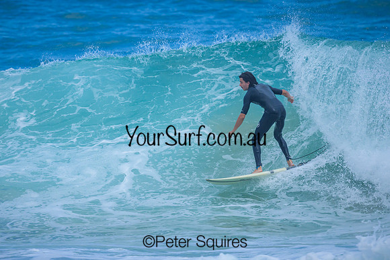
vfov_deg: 1.3
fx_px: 11909
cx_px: 193
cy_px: 128
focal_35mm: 1099
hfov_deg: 1.9
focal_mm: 800
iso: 560
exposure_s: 1/3200
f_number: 6.3
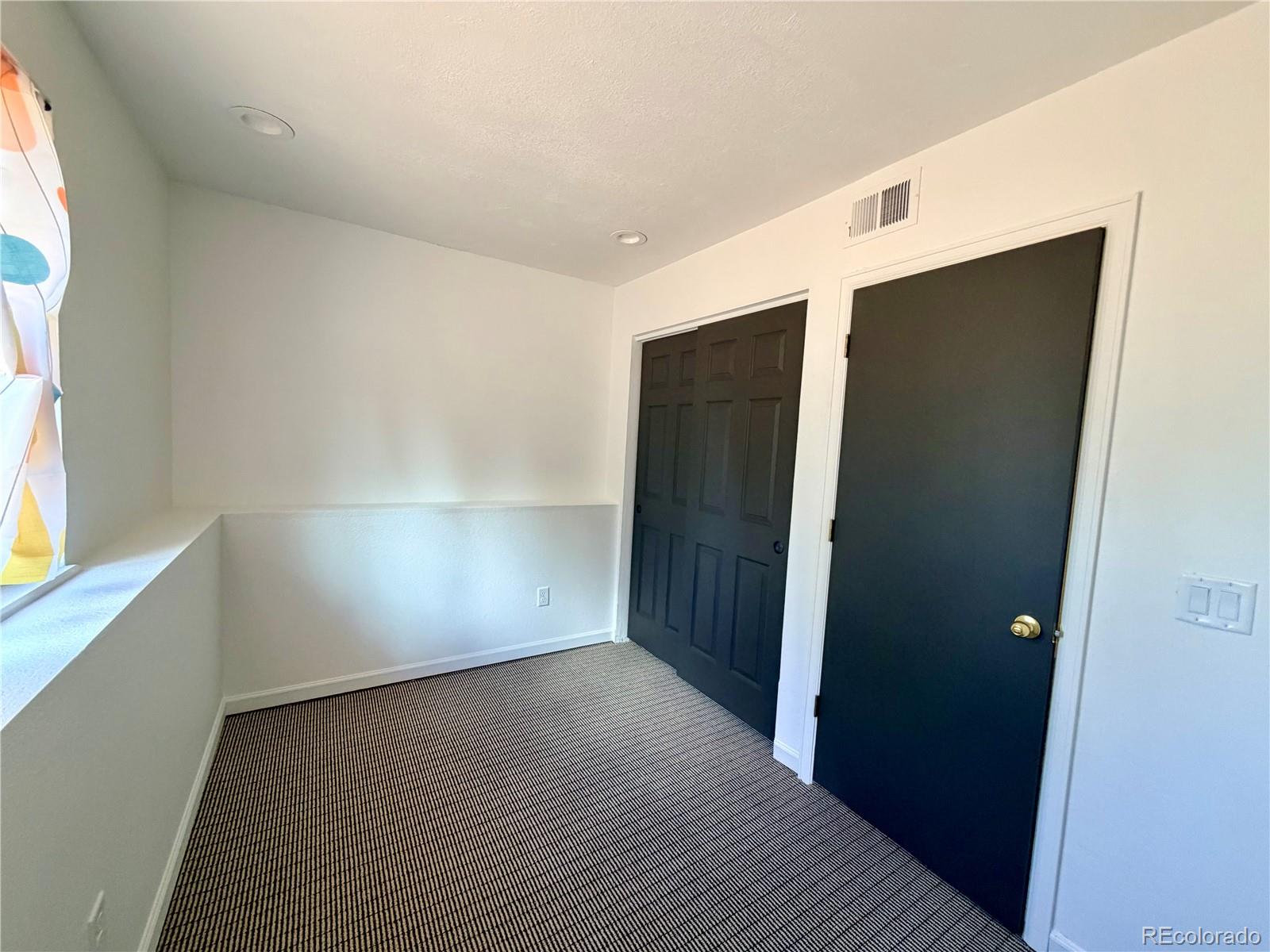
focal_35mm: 14
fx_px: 514
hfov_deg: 102.1
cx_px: 635
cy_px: 476
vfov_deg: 85.7
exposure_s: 1/116
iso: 320
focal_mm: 2.22
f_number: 2.2
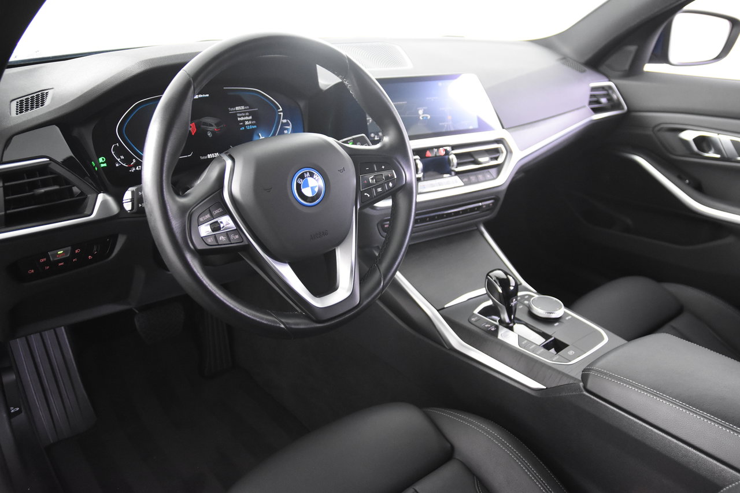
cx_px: 370
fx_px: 617
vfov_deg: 43.6
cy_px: 246
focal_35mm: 30
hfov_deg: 61.9
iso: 2800
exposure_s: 1/30
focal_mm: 20
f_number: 2.8
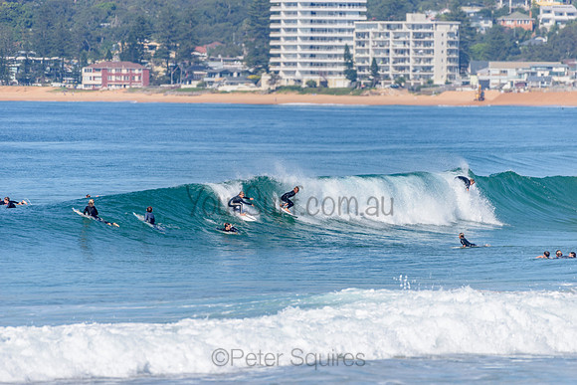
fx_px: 8015
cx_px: 288
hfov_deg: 4.1
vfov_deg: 2.8
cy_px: 192
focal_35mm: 500
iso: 110
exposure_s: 1/2000
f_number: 5.6
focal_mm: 500
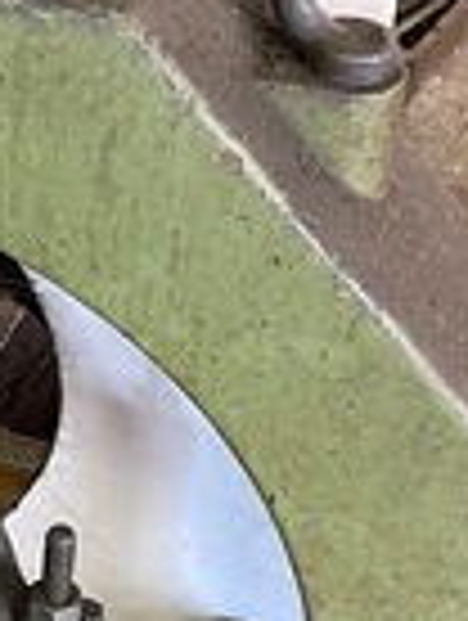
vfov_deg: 20.8
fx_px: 1689
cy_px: 315
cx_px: -47
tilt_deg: -38.4
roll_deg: -0.3
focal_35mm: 94
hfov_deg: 15.4
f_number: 1.6
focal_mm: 4.2
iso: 500
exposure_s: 1/30
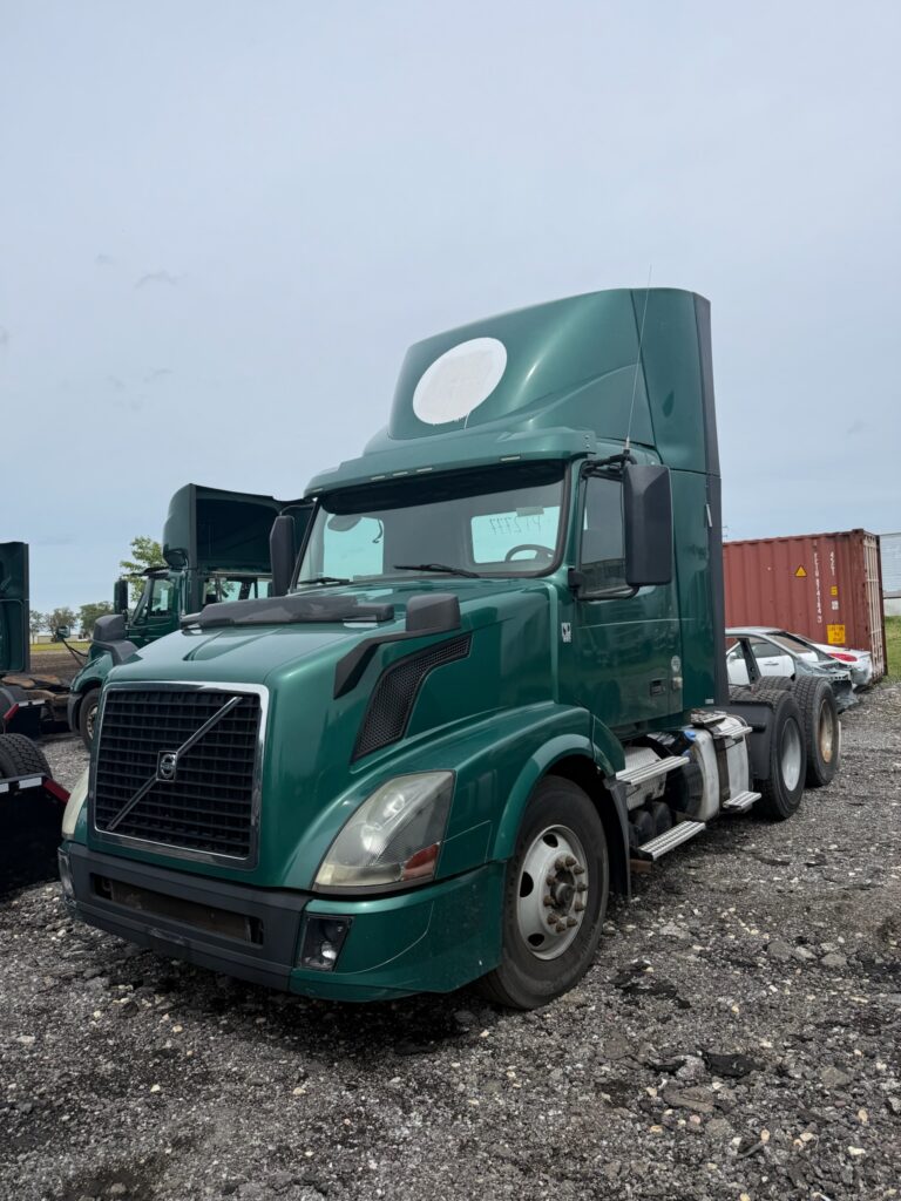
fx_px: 833
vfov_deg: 71.6
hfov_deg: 56.8
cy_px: 600
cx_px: 450
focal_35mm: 24
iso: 80
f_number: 1.78
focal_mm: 6.76
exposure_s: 1/6711
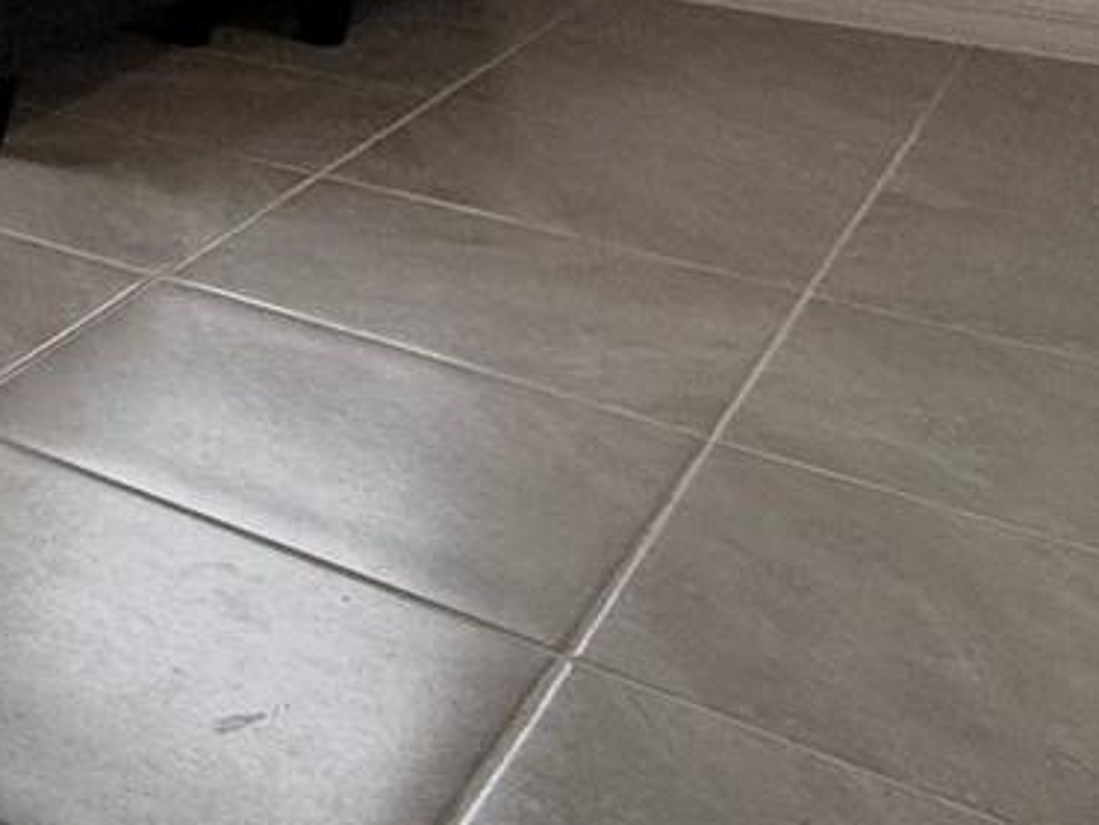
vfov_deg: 21.0
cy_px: -380
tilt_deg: -1.7
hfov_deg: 23.0
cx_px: -722
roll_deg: -0.1
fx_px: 1906
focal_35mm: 60
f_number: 2.2
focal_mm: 2.22
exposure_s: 1/184
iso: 64
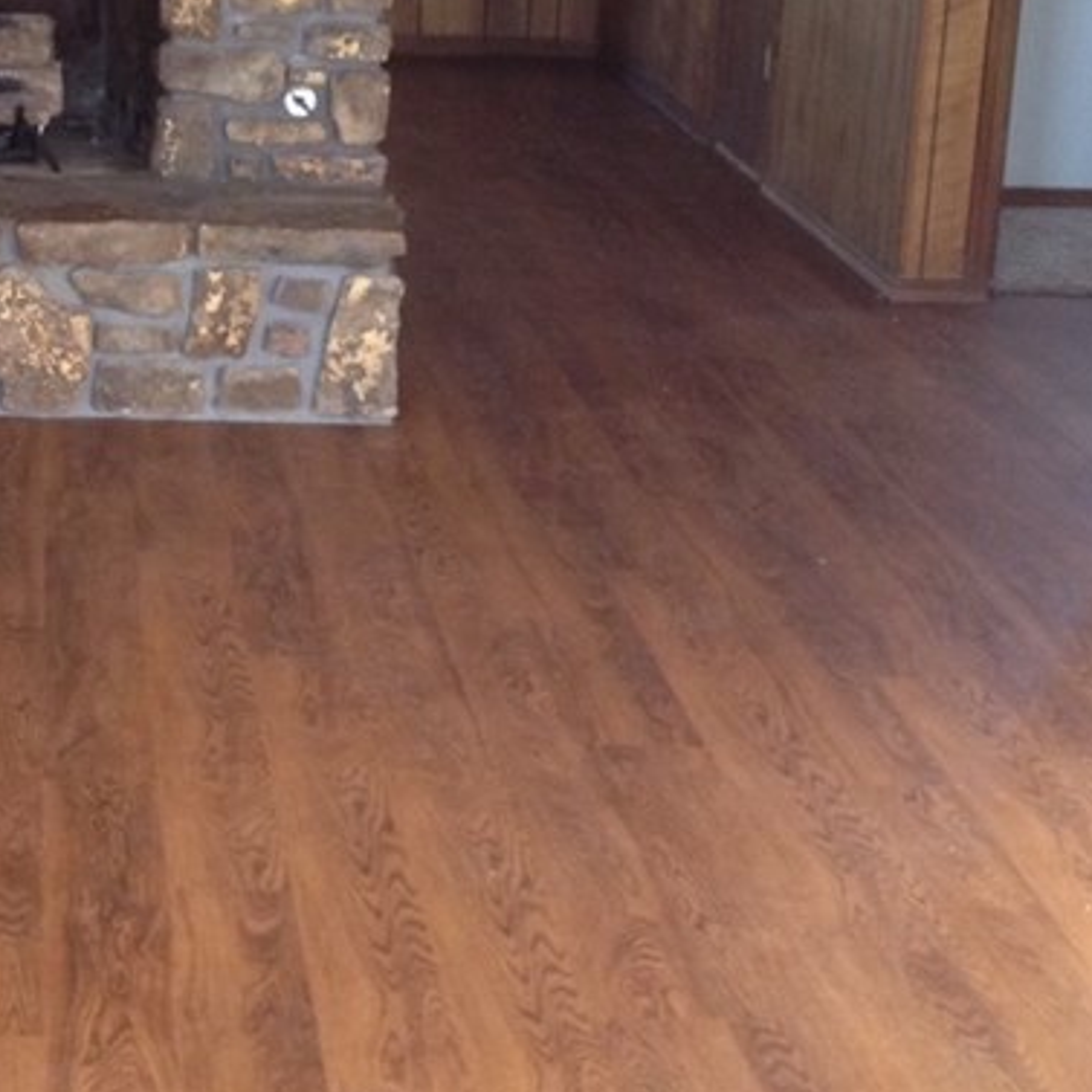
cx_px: 90
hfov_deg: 20.2
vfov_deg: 20.4
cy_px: 182
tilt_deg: -13.8
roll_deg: -1.1
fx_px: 2998
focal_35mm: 84
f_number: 2.4
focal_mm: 4.28
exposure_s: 1/20
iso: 100
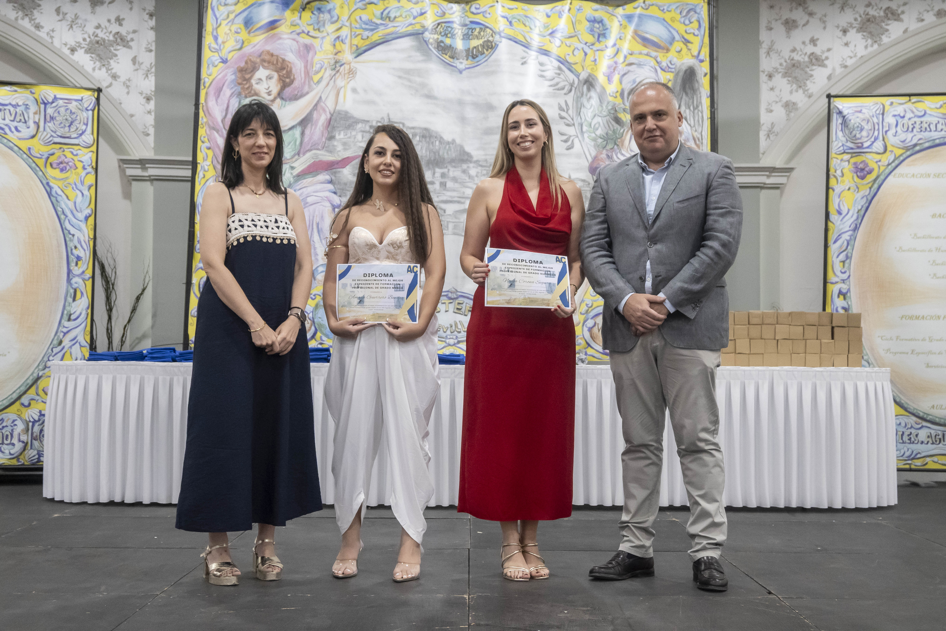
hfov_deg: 43.6
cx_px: 473
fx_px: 1182
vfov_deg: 29.9
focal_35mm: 45
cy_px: 316
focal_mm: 30
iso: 3200
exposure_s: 1/80
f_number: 4.8
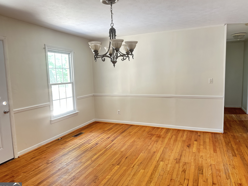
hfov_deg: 69.4
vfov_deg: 54.9
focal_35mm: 25
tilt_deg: -7.5
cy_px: 95
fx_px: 179
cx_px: 122
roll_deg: +1.9
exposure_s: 1/60
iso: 500
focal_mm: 6.86
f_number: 1.78
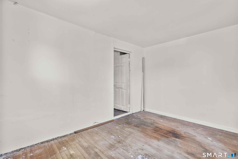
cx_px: 119
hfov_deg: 96.7
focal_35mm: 16
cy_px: 80
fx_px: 106
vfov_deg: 73.7
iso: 200
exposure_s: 2
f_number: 9
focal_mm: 16
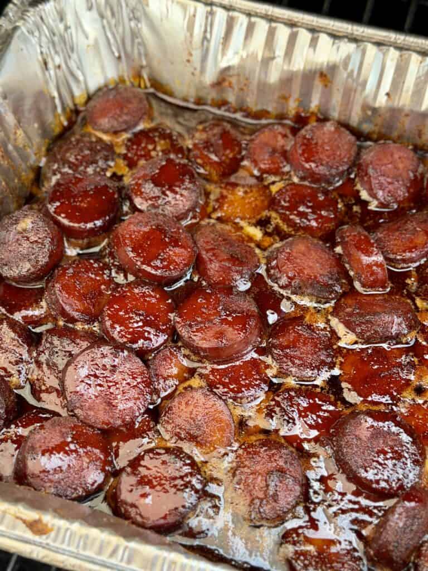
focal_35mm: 48
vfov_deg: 39.7
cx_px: 214
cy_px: 286
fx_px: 791
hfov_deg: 30.3
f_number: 1.78
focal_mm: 6.76
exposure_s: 1/366
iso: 80
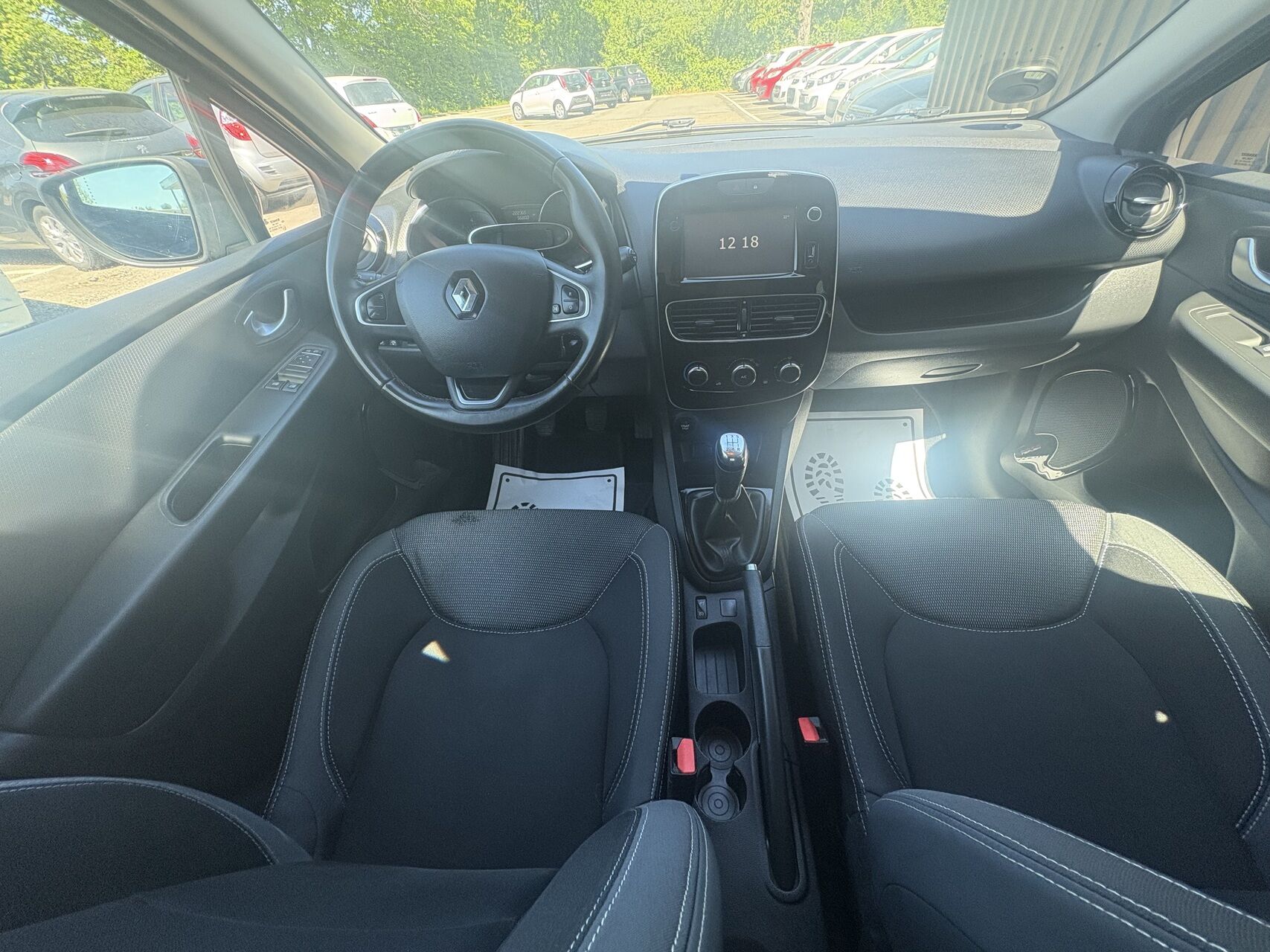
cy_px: 476
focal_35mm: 14
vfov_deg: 85.7
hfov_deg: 102.1
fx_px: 514
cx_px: 635
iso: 200
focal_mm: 2.22
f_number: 2.2
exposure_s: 1/99
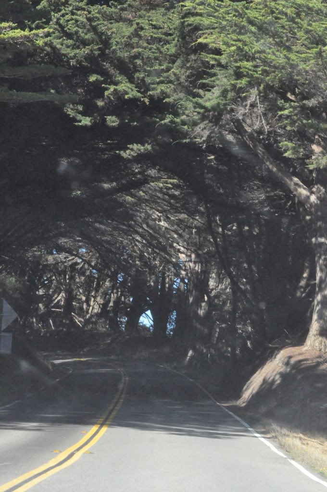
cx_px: 164
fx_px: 1434
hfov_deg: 13.0
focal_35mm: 105
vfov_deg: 19.5
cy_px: 246
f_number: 22
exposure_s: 1/400
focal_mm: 70
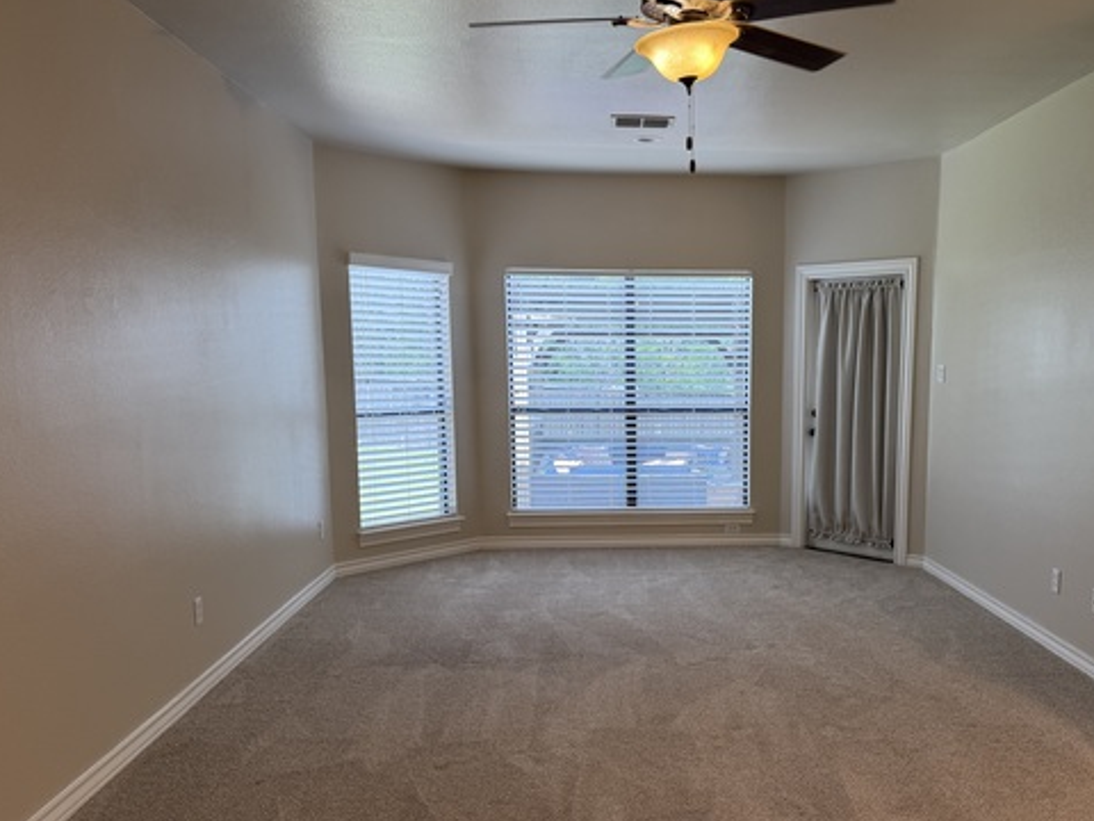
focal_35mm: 32
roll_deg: +0.0
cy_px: 493
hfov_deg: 56.2
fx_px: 1011
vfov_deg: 43.9
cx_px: 677
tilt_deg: -8.0
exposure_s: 1/173
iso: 100
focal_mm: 6.76
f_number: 1.78
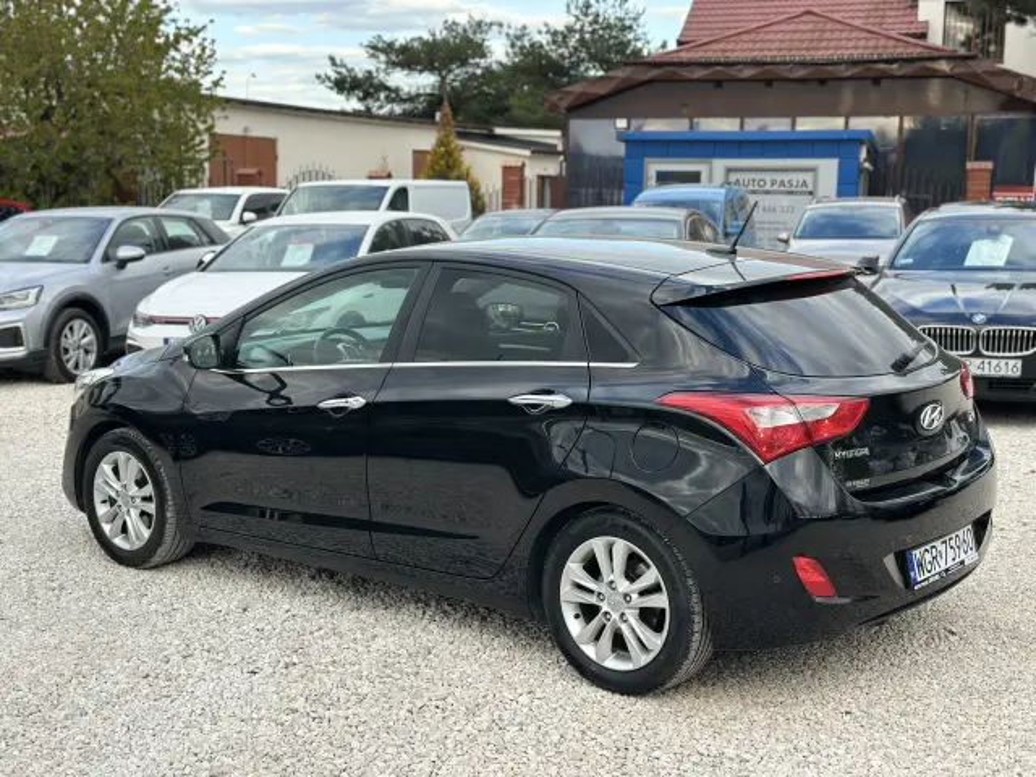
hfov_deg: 39.7
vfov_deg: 30.3
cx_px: 518
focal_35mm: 48
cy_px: 388
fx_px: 1437
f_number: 1.78
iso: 80
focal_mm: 6.86
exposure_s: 1/903
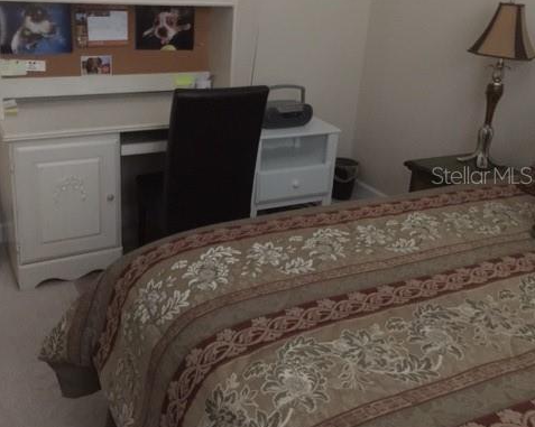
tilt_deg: -19.8
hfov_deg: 48.0
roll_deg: -4.1
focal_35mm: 38
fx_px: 601
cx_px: 268
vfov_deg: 39.0
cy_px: 175
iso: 250
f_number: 2.2
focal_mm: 4.15
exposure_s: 1/4
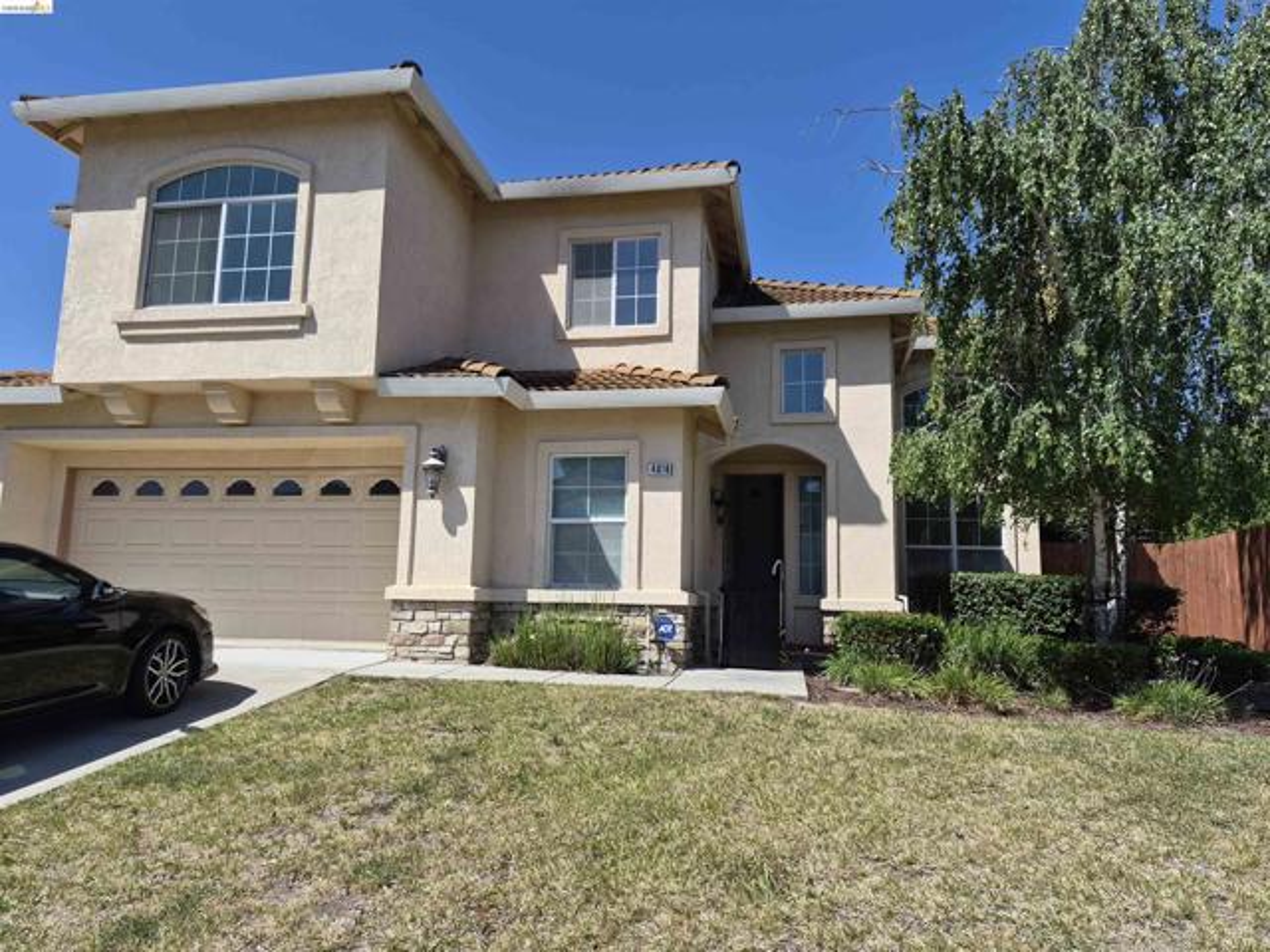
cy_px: 476
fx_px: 844
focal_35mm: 23
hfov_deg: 73.9
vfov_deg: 58.9
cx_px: 635
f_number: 1.8
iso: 80
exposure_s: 1/6368
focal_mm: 5.4
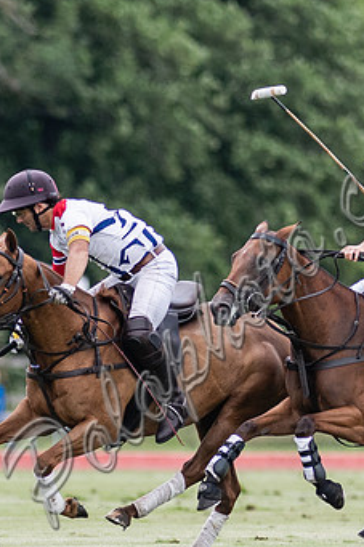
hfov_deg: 0.9
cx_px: 210
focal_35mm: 1572
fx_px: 23864
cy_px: 430
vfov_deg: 1.3
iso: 320
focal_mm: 300
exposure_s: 1/2500
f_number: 2.8
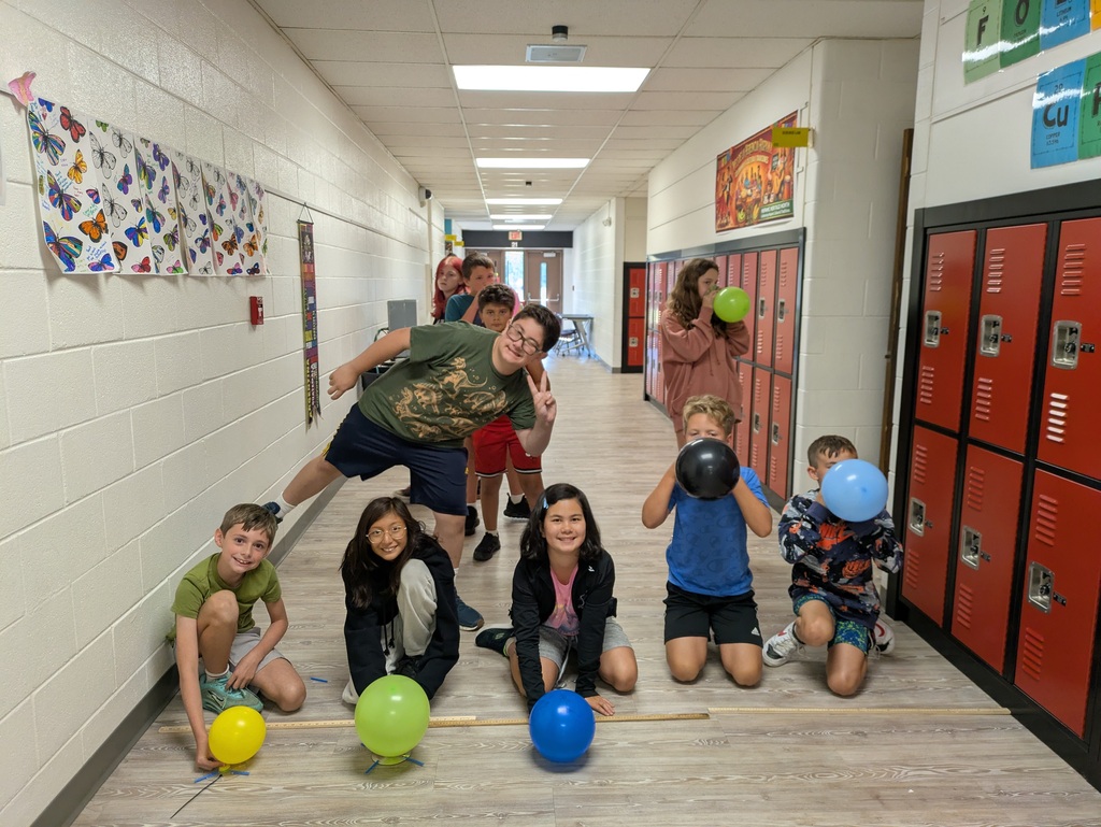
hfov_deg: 69.4
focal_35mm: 25
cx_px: 550
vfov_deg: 54.9
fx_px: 796
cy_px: 414
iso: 310
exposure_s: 1/120
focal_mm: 5.43
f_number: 1.89
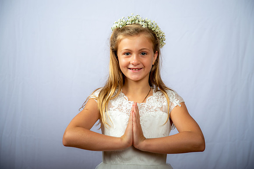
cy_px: 84
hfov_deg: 26.0
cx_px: 127
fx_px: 550
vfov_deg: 17.5
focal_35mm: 78
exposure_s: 1/200
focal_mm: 78
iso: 250
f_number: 6.3
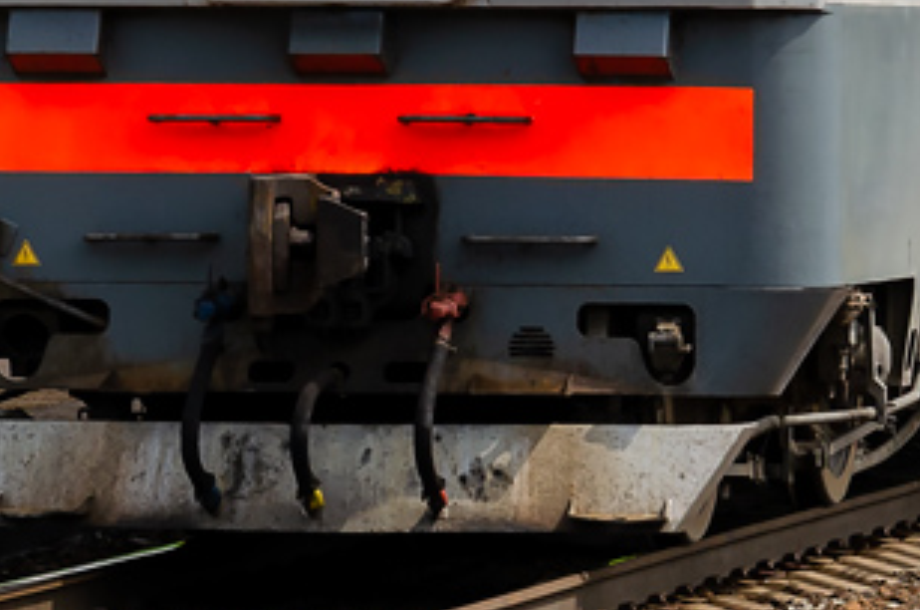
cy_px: -230
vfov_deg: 3.5
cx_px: 726
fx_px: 9895
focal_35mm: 388
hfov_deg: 5.3
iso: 110
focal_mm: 66
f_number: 8
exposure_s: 1/250
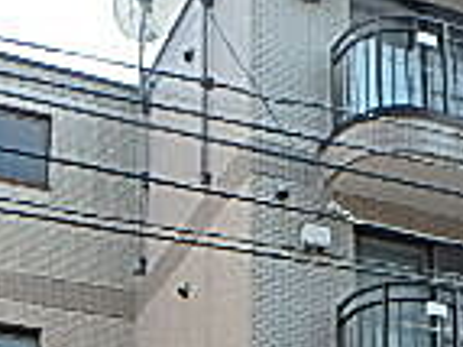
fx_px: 1256
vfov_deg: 14.5
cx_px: 382
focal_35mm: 94
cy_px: 535
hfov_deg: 20.6
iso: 125
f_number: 3.5
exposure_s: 1/400
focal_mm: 3.7
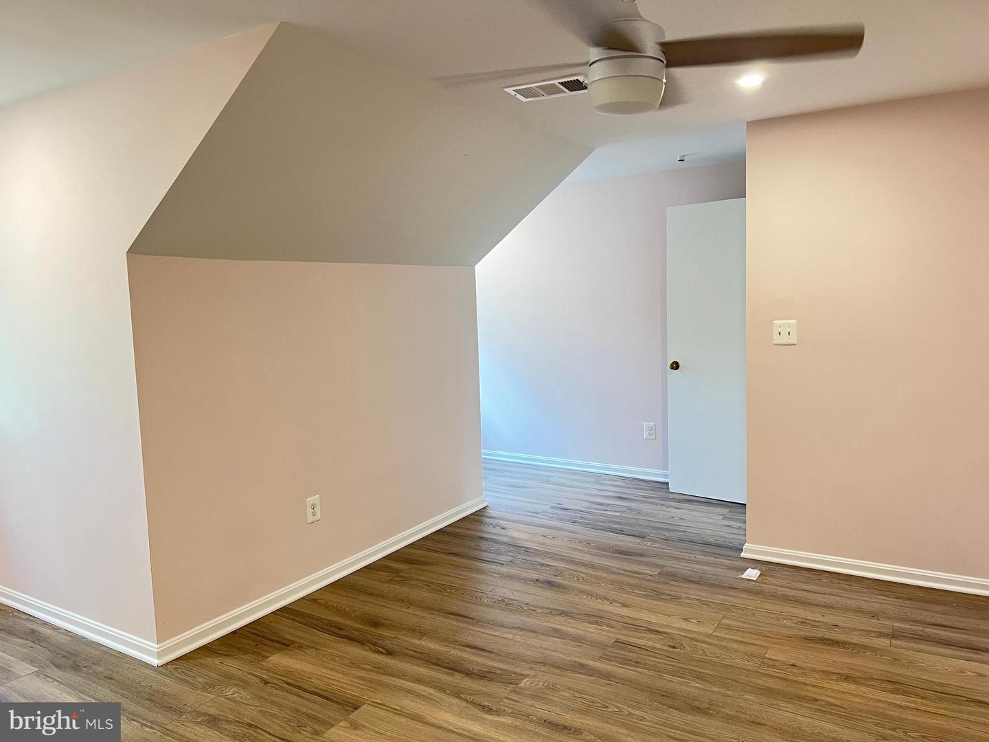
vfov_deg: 53.1
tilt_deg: -5.2
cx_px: 494
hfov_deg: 67.3
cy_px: 371
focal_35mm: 26
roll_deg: +1.8
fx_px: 743
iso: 200
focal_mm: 5.7
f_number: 1.5
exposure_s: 1/60
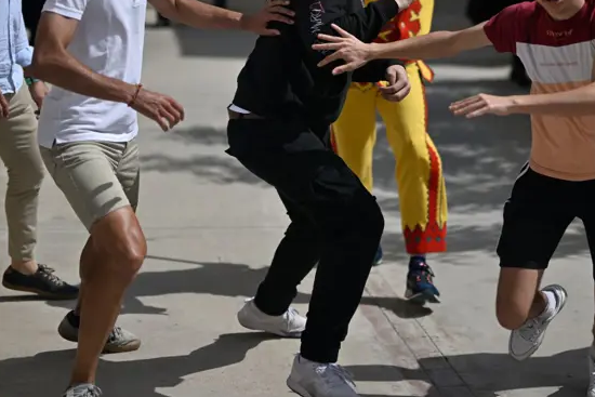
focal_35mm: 80
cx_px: 404
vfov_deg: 17.0
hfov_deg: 25.2
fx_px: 1322
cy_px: 122
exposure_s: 1/10000
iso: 32
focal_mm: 50
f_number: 1.2
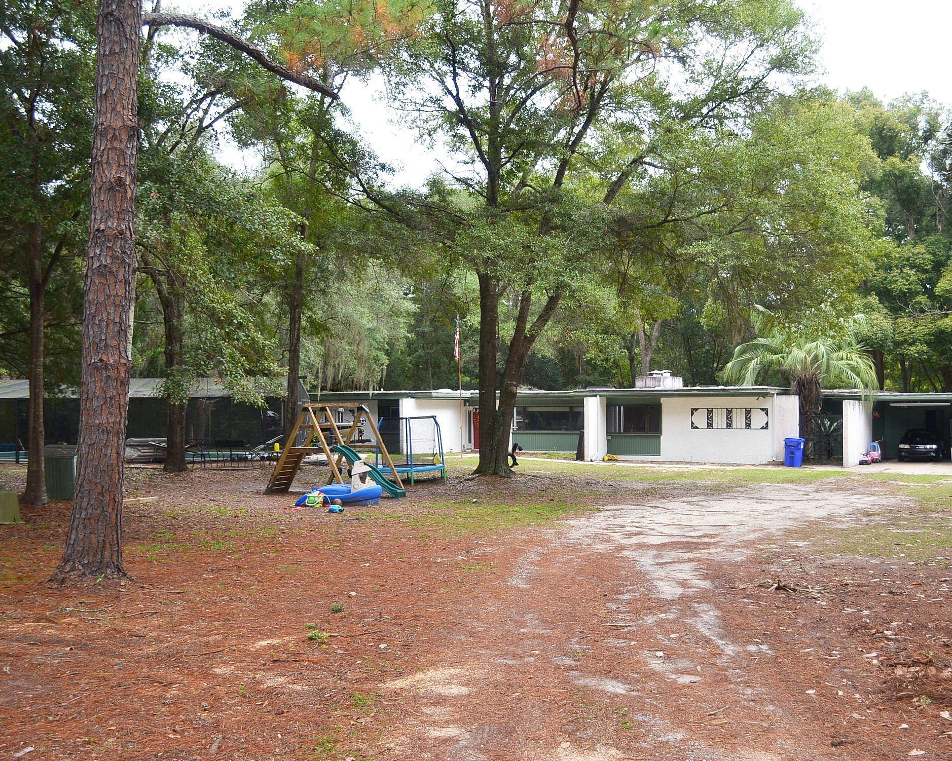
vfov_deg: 39.2
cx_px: 532
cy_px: 373
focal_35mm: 38
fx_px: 1071
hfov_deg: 47.8
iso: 100
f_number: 4
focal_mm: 22
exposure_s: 1/160
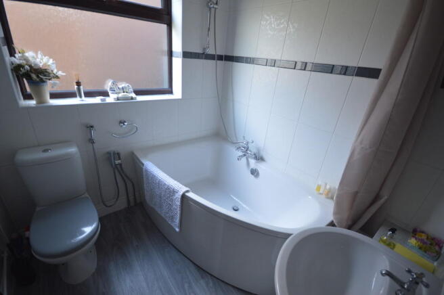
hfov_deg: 100.4
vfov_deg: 77.2
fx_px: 185
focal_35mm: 15
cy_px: 148
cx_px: 222
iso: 400
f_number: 4
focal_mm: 10
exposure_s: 1/30
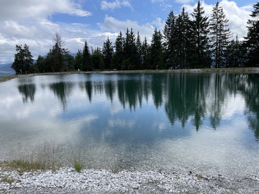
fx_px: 195
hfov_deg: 67.3
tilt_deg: -9.1
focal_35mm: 26
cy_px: 97
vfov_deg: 53.1
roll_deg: +2.5
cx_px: 130
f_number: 1.6
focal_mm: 4.2
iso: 32
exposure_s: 1/2564
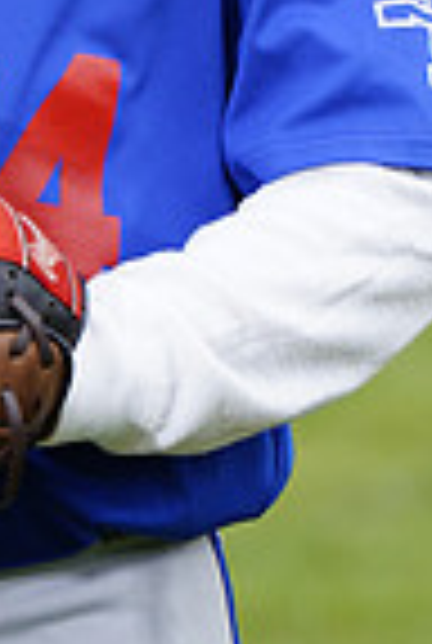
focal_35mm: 663
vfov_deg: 3.1
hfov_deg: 2.1
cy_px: -225
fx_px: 11876
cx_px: -155
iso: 100
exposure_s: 1/250
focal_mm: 164
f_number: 6.3
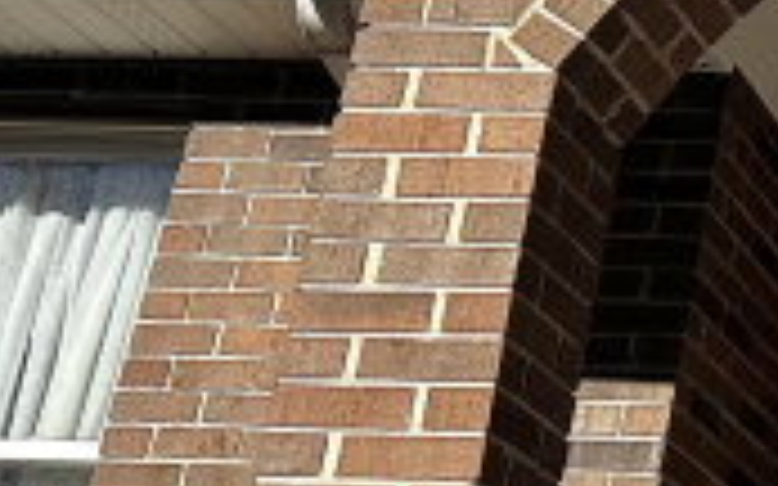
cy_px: -14
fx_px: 2247
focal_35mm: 106
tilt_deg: +24.7
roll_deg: -2.4
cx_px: 1383
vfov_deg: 12.2
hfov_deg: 16.5
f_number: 1.5
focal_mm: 5.7
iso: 50
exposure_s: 1/3704
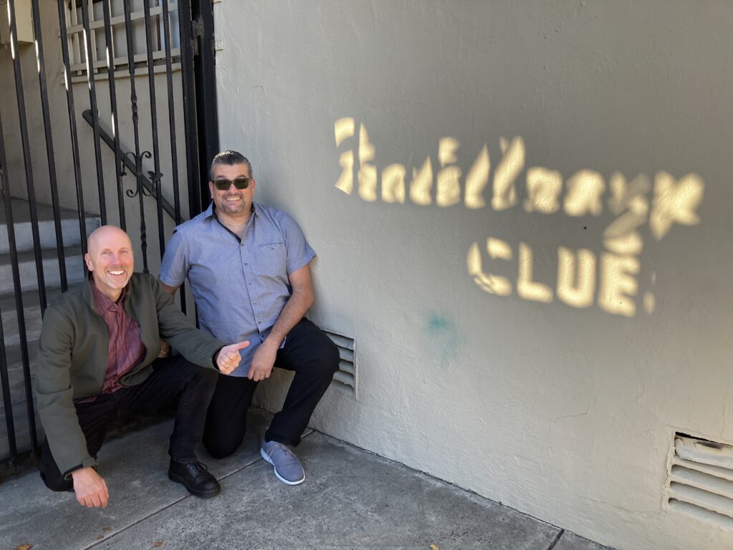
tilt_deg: -11.2
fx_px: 593
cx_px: 366
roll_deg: -0.1
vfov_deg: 49.7
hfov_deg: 63.4
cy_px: 275
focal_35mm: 28
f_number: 1.8
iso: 32
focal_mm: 3.99
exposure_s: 1/313
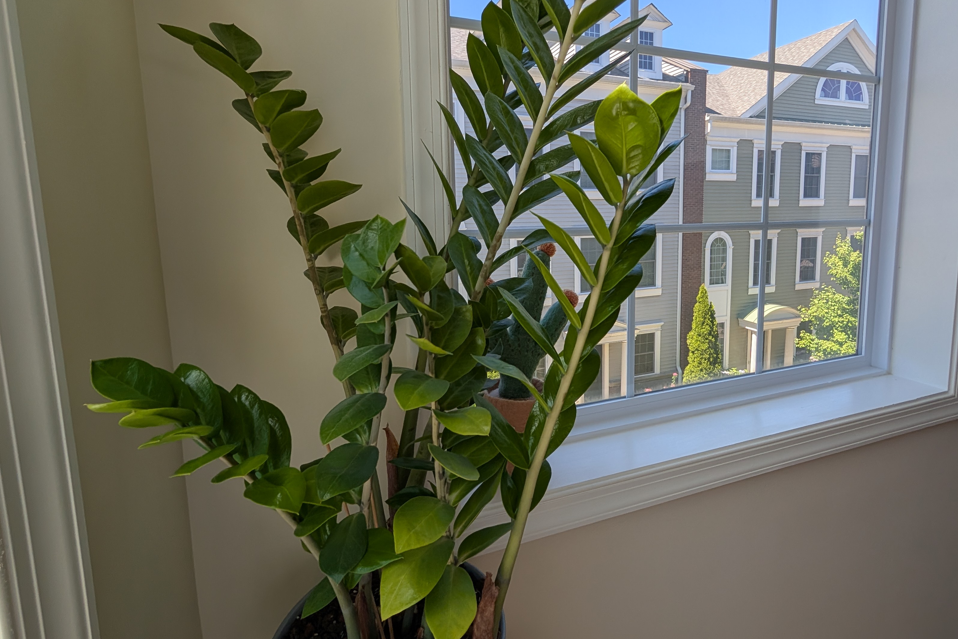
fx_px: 426
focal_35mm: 16
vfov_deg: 73.2
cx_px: 522
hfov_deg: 96.5
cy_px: 266
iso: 54
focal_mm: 2.02
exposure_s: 1/723
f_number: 1.7
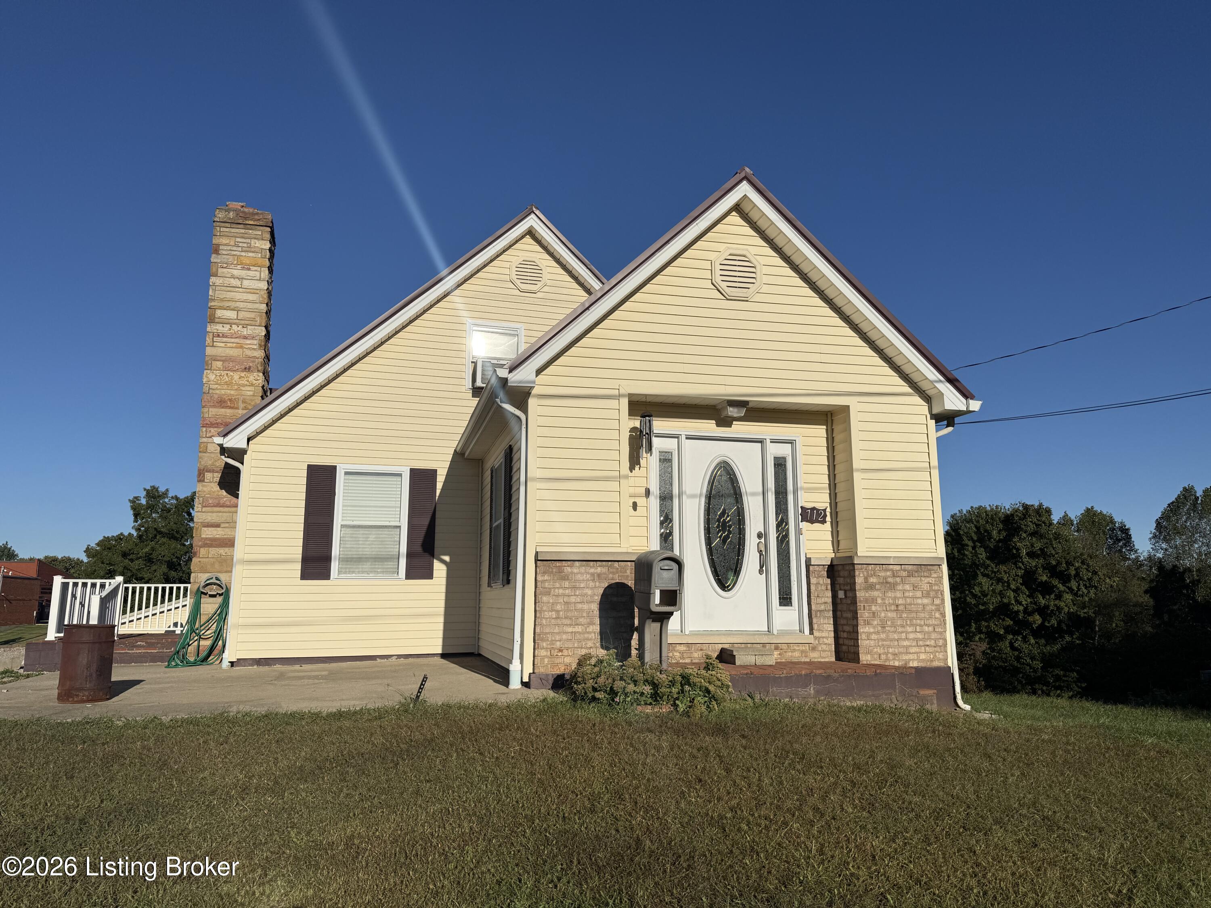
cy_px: 454
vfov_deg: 56.8
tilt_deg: +9.4
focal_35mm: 24
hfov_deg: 71.6
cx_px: 606
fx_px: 840
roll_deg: -0.1
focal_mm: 6.76
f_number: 1.78
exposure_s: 1/14286
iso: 80
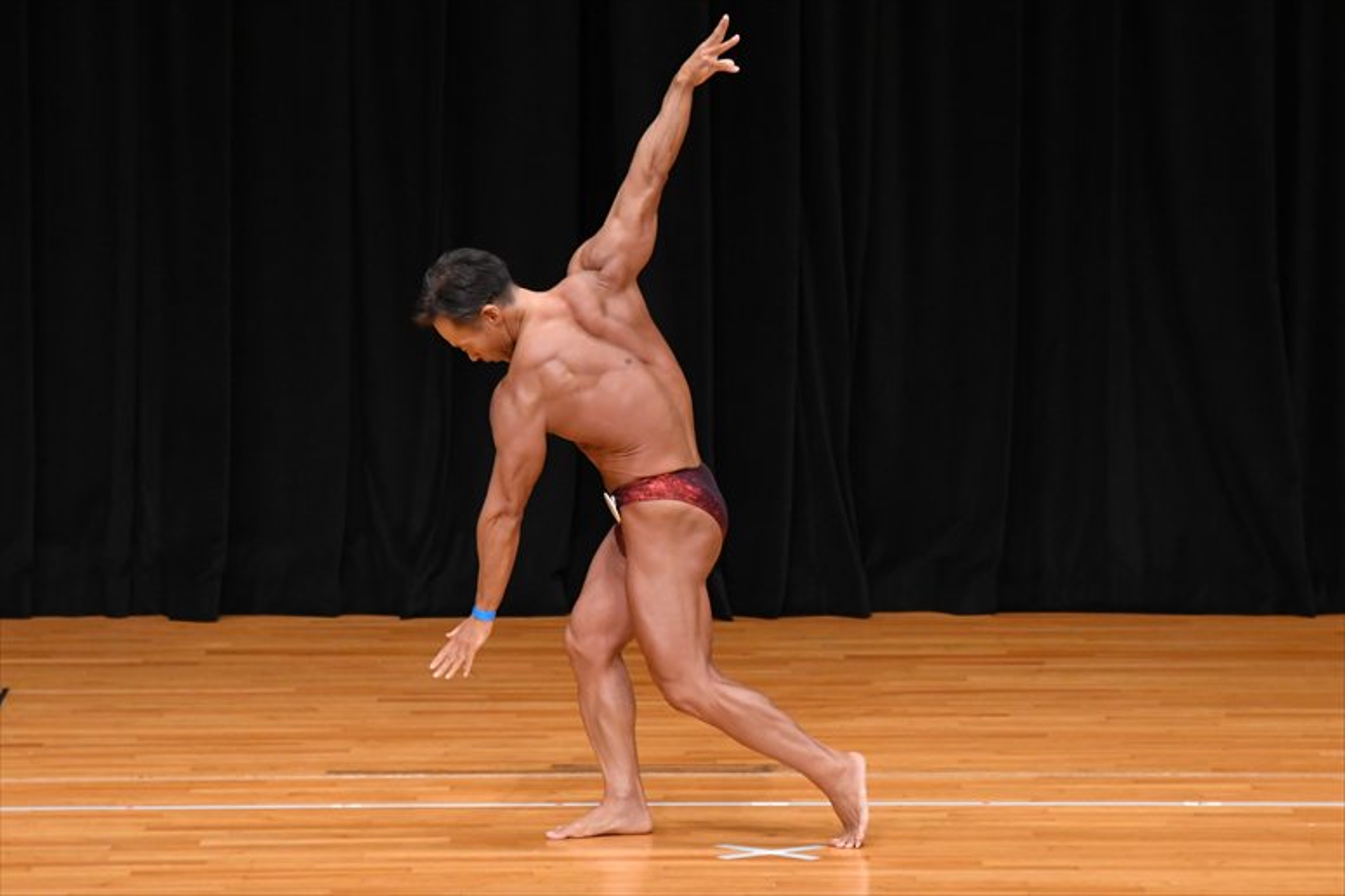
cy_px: 448
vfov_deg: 5.1
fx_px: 10083
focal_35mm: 270
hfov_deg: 7.6
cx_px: 672
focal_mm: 180
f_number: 5.6
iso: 3200
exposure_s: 1/400
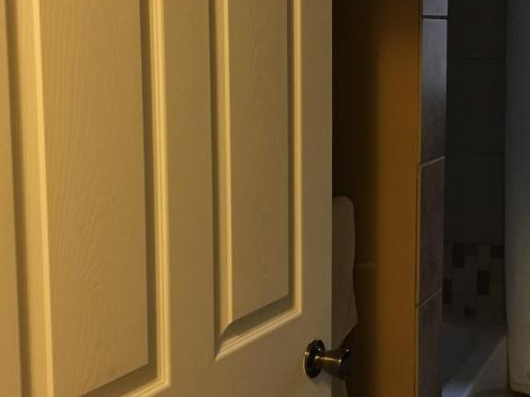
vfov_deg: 24.4
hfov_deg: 31.8
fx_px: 918
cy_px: 162
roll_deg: -0.6
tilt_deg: -8.0
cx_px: 375
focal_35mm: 60
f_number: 2.2
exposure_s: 1/24
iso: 200
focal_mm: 4.15
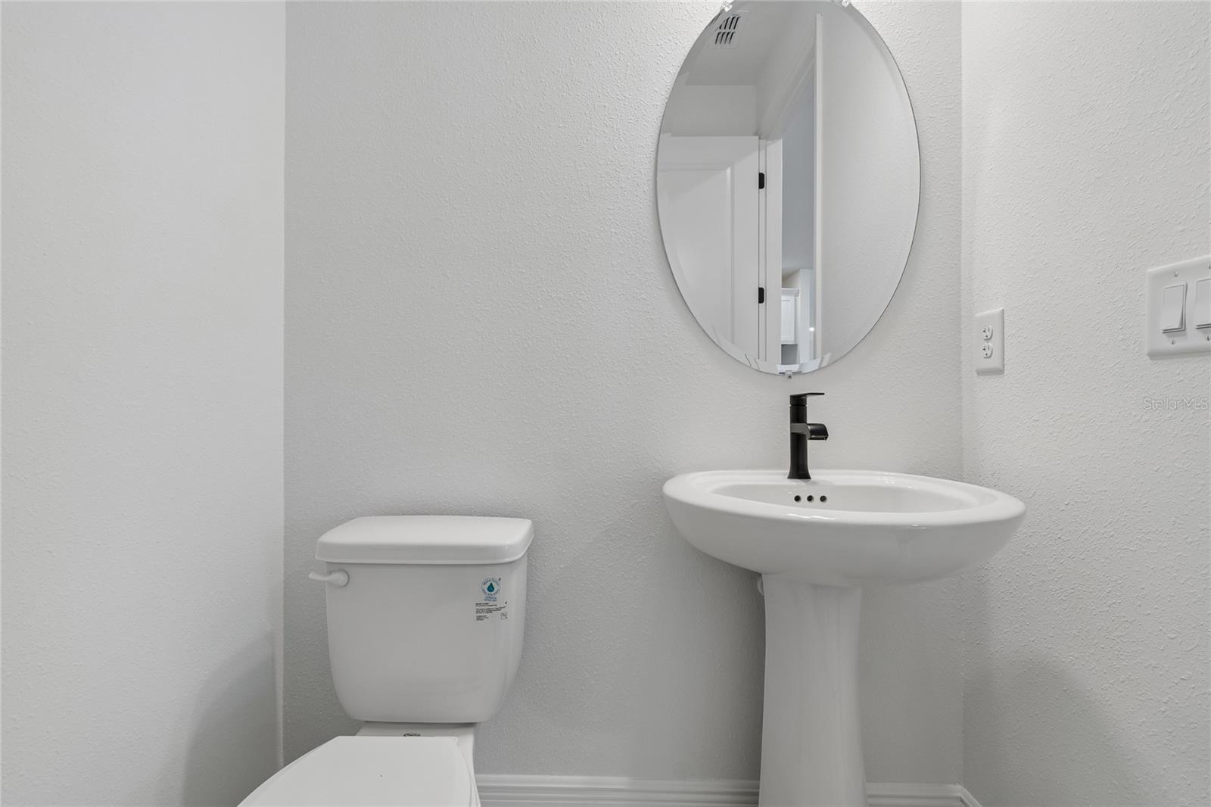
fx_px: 504
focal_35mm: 15
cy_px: 404
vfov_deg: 77.3
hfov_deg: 100.4
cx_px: 606
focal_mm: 10
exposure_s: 1/8
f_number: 7.1
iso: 100
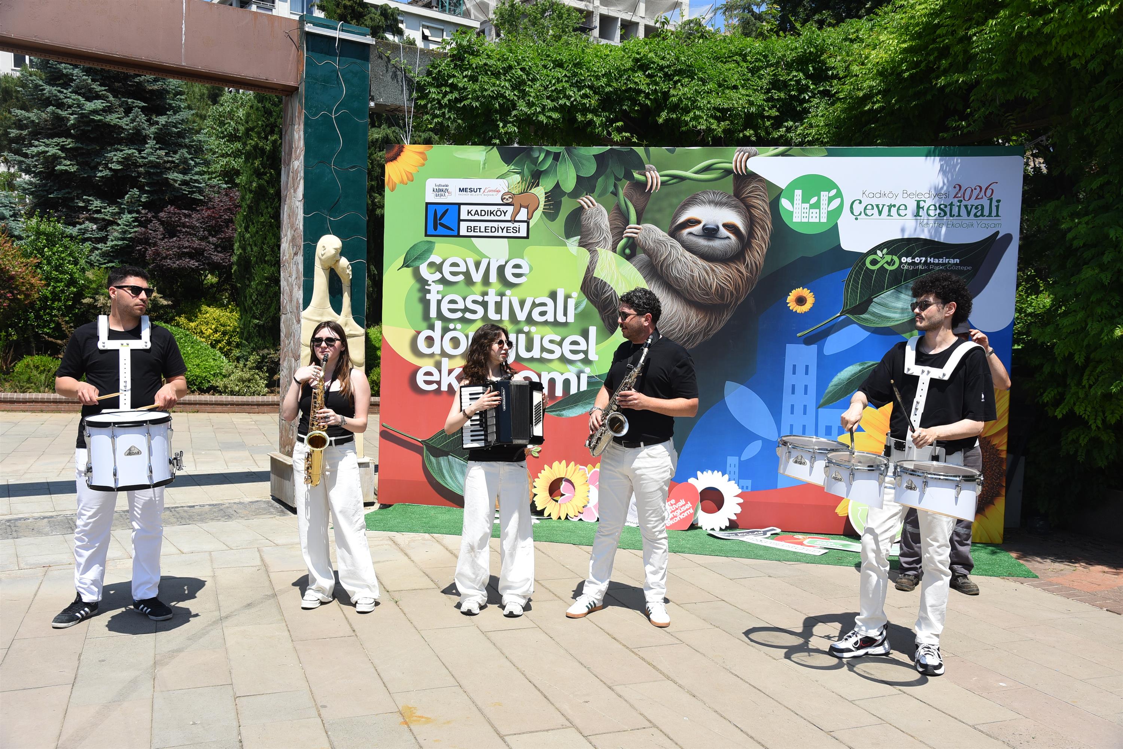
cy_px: 374
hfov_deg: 60.3
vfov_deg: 42.3
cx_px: 562
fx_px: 967
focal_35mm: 31
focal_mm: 31
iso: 250
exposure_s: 1/800
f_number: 6.3
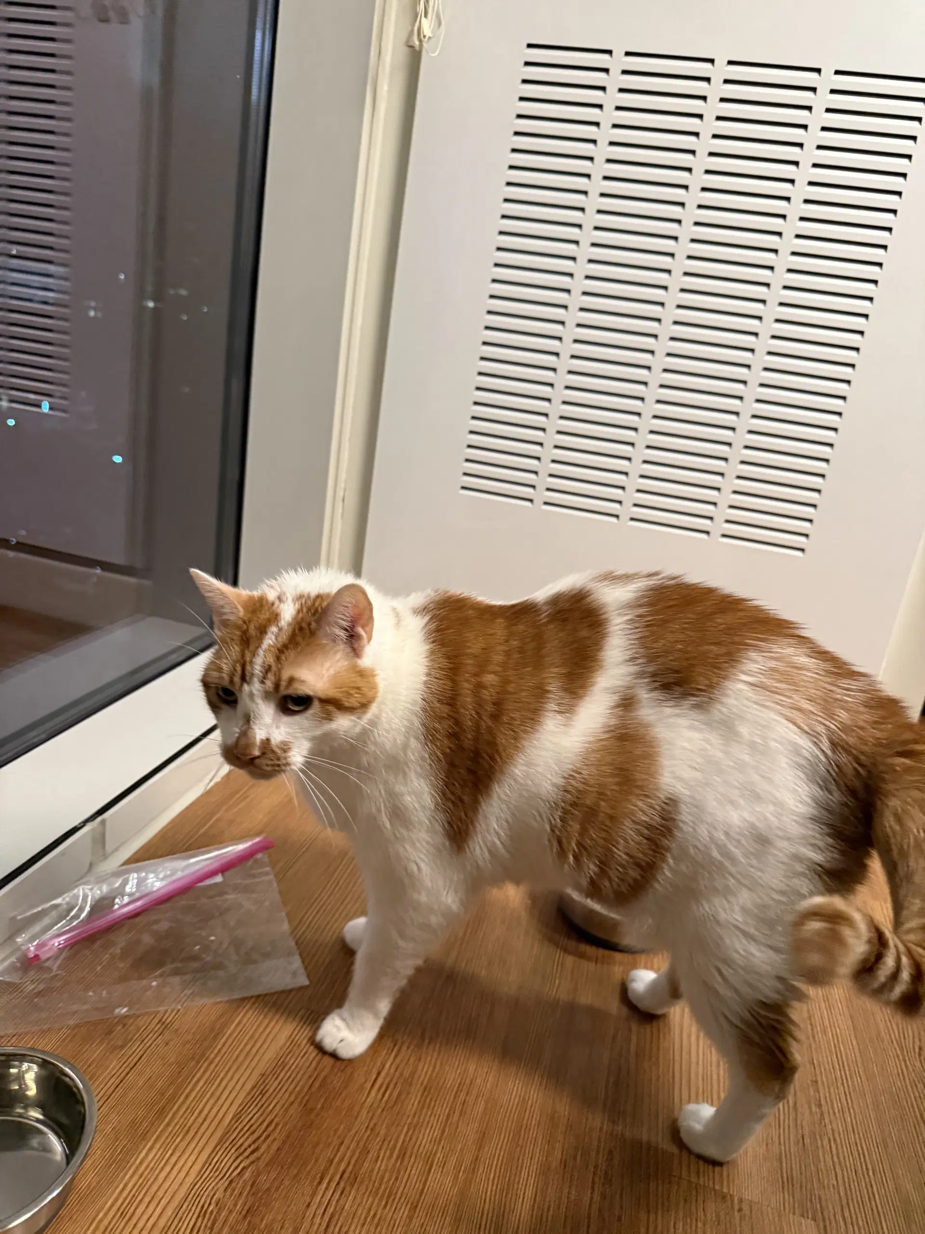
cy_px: 617
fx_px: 855
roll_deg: -9.5
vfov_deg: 71.6
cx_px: 462
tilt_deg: -14.0
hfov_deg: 56.8
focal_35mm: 24
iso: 400
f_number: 1.78
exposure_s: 1/60
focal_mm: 6.76
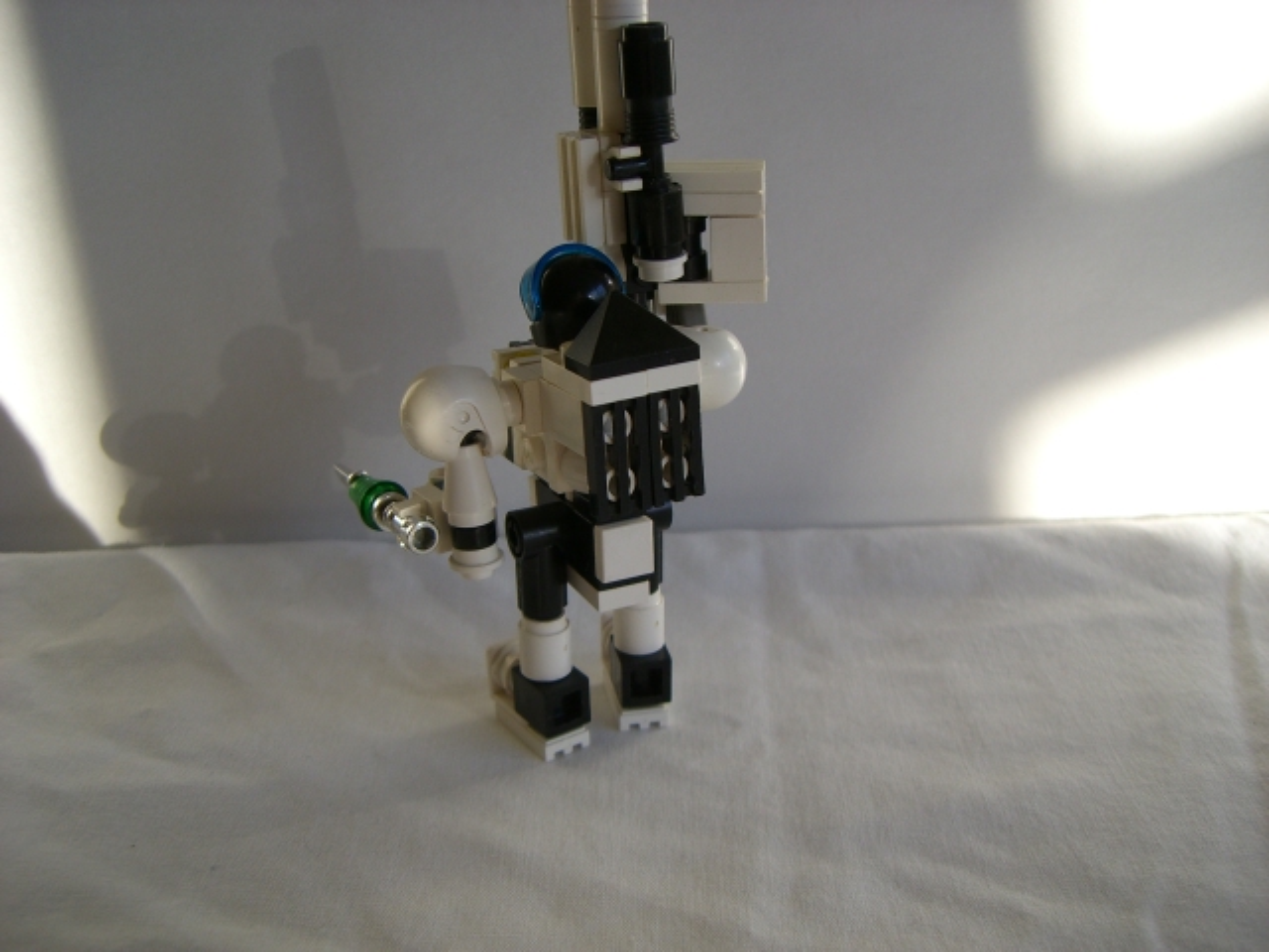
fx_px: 1393
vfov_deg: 37.7
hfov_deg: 49.0
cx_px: 634
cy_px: 476
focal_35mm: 38
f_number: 2.7
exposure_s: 1/250
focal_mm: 6.2
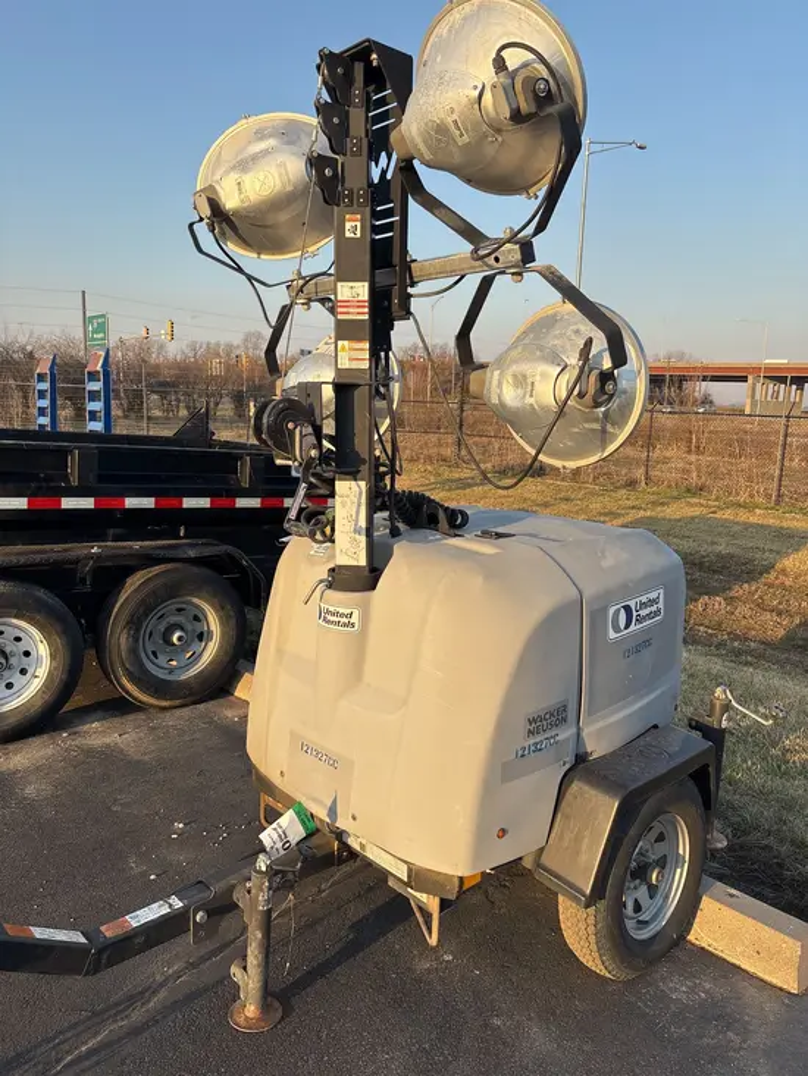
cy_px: 538
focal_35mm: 26
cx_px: 404
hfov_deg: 53.1
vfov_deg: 67.3
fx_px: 809
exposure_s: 1/1220
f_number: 1.6
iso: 50
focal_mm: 5.96
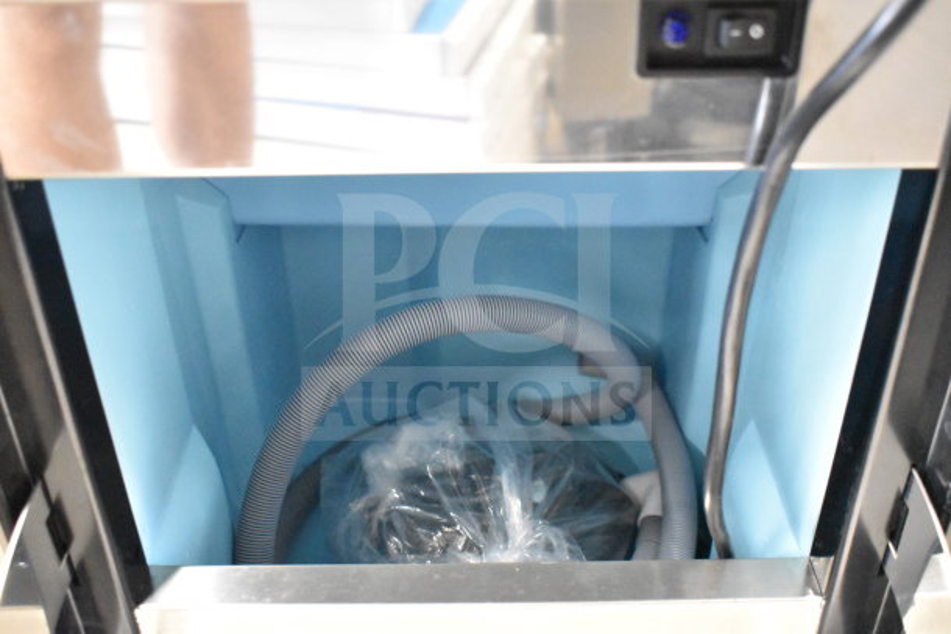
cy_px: 317
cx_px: 476
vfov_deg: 34.2
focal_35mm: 39
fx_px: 1030
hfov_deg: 49.5
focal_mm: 26
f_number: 4
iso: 12800
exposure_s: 1/40
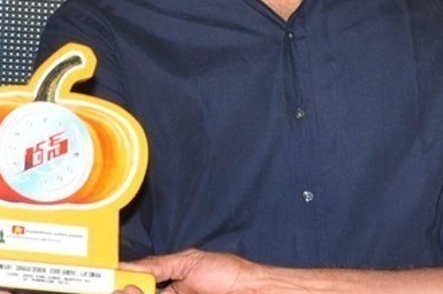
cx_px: 242
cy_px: -10
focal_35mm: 360
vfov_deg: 3.8
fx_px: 4423
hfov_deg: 5.7
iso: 500
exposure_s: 1/125
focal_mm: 66
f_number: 8
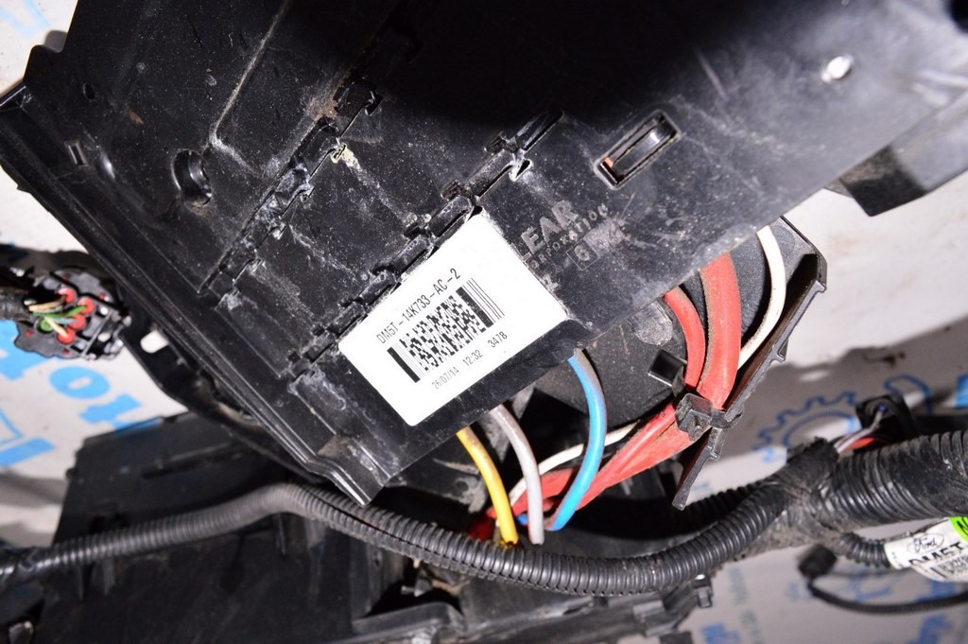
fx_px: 725
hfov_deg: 67.4
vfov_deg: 47.9
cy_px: 322
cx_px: 484
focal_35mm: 27
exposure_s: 1/200
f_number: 8
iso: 1600
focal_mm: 18
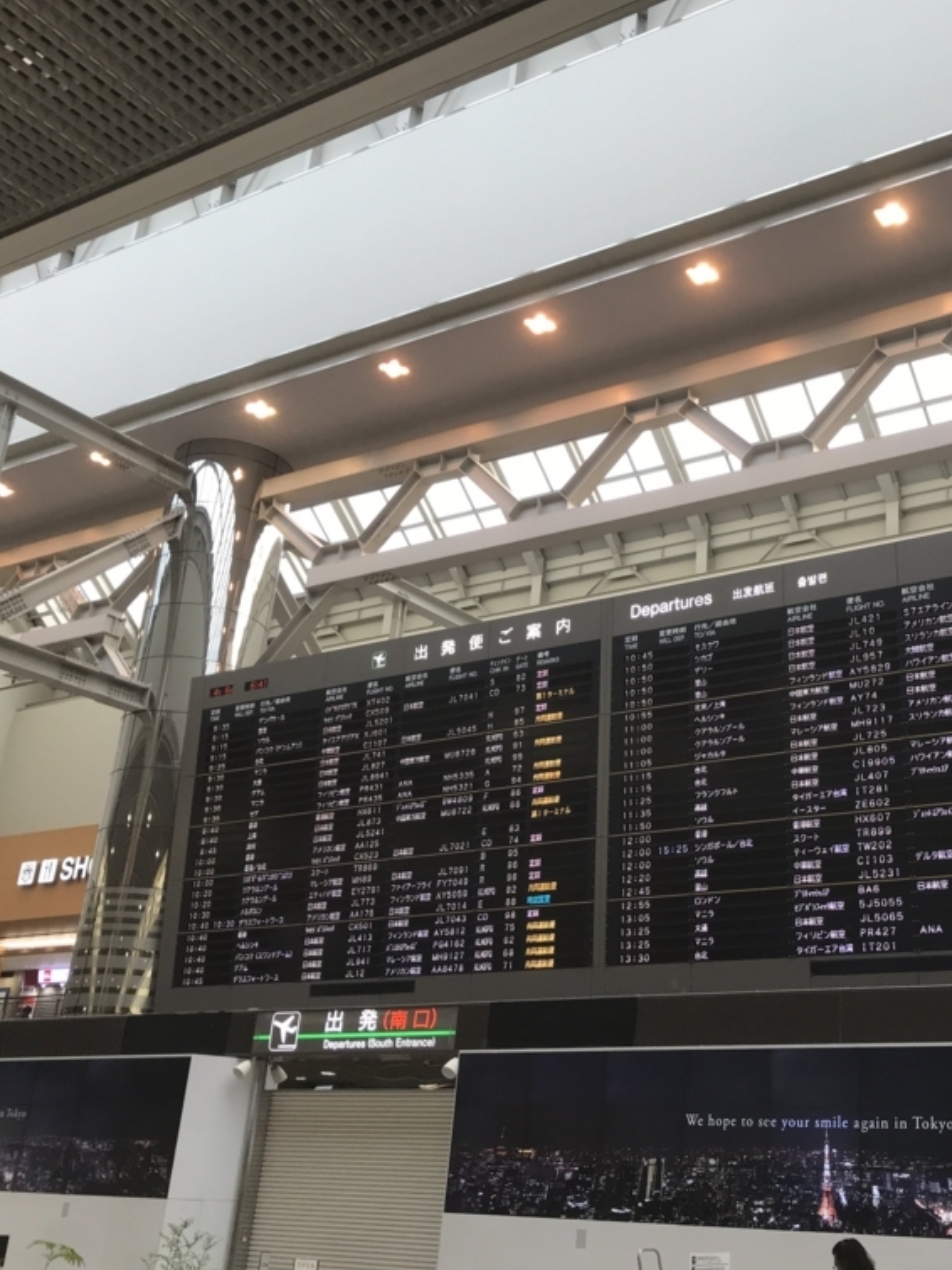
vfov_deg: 49.0
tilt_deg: +21.8
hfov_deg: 36.9
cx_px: 698
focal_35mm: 38
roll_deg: -2.3
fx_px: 1394
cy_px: 636
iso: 40
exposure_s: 1/100
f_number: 1.8
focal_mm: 3.99
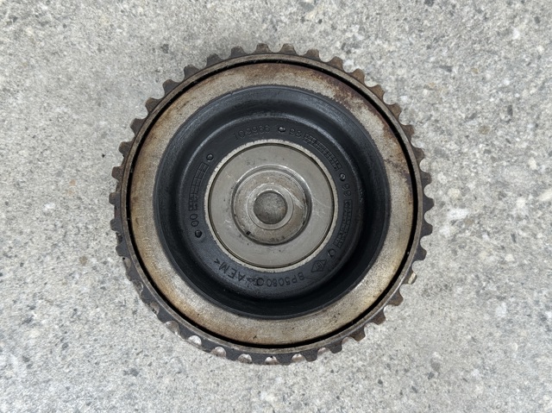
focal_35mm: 48
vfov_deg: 30.2
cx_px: 276
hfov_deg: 39.7
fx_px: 765
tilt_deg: -81.4
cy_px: 206
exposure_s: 1/151
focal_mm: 6.76
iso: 64
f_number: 1.78
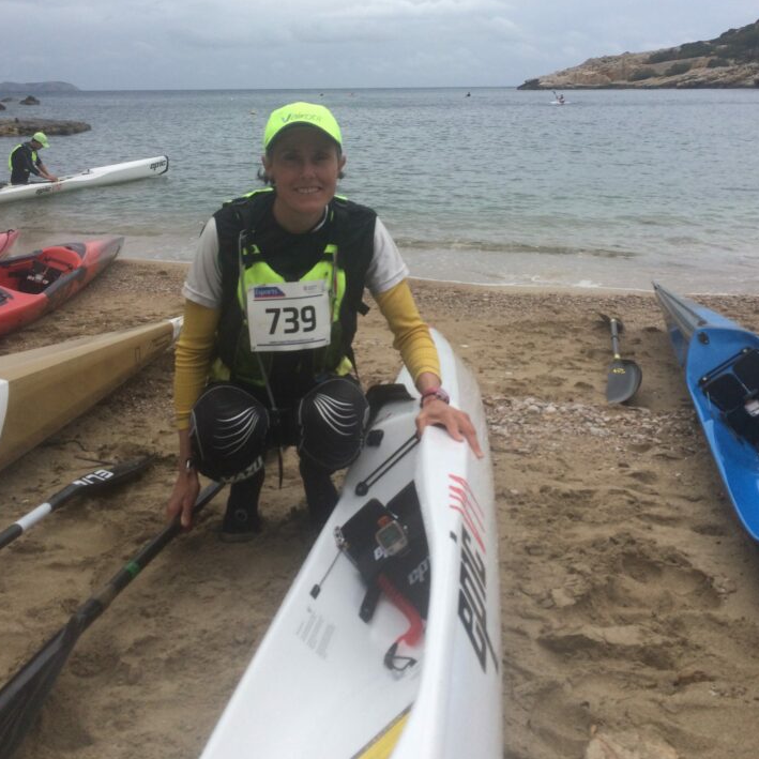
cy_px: 263
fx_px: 918
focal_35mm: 37
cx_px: 385
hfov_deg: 44.9
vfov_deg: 44.4
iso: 32
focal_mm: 4.15
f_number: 2.2
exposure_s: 1/2160
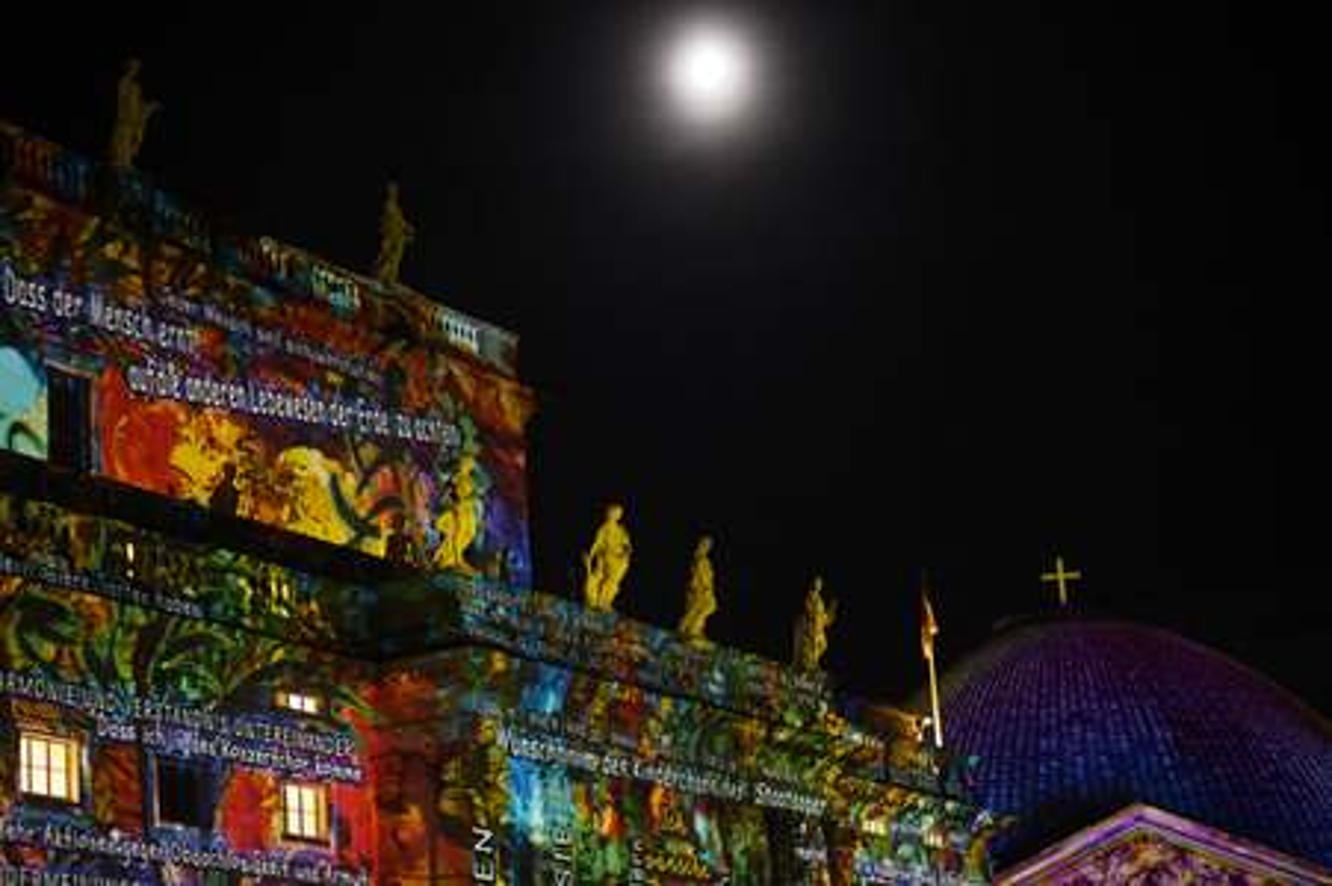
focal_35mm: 85
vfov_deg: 16.0
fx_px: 3143
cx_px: 666
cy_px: 443
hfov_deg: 23.9
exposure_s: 1/60
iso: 1600
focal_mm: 85
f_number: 2
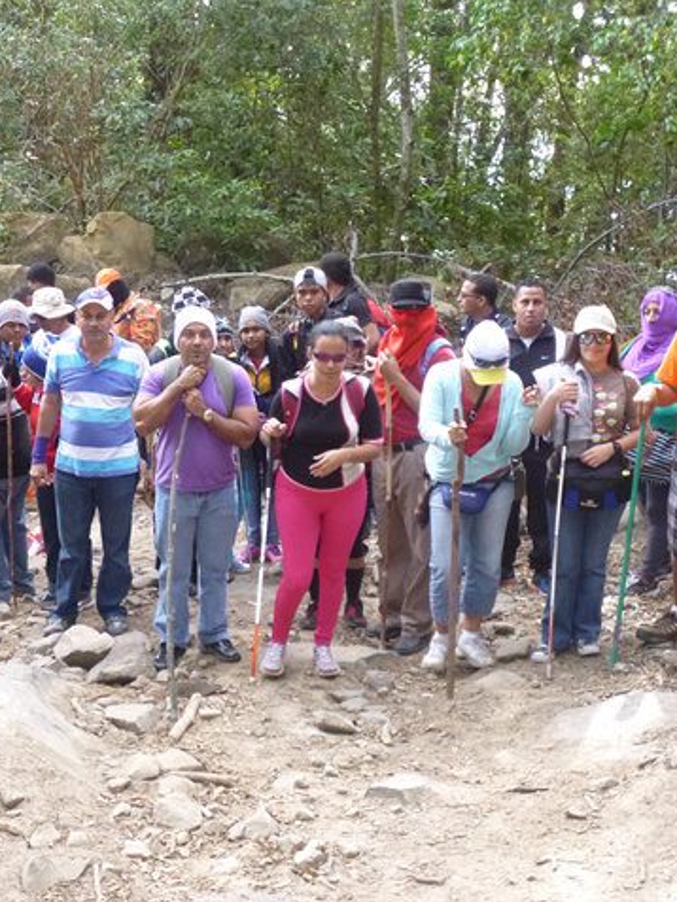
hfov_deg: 24.4
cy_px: 450
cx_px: 130
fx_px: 1538
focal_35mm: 59
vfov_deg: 32.7
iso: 250
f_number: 3.4
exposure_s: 1/60
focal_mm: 7.9
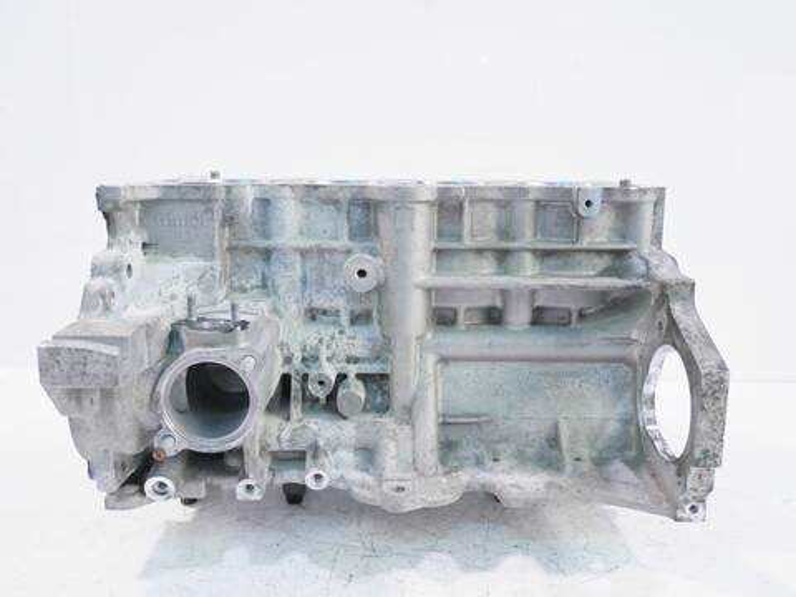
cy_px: 298
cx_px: 398
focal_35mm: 32
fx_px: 736
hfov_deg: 56.8
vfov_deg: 44.2
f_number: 4
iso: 500
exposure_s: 1/60
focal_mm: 16
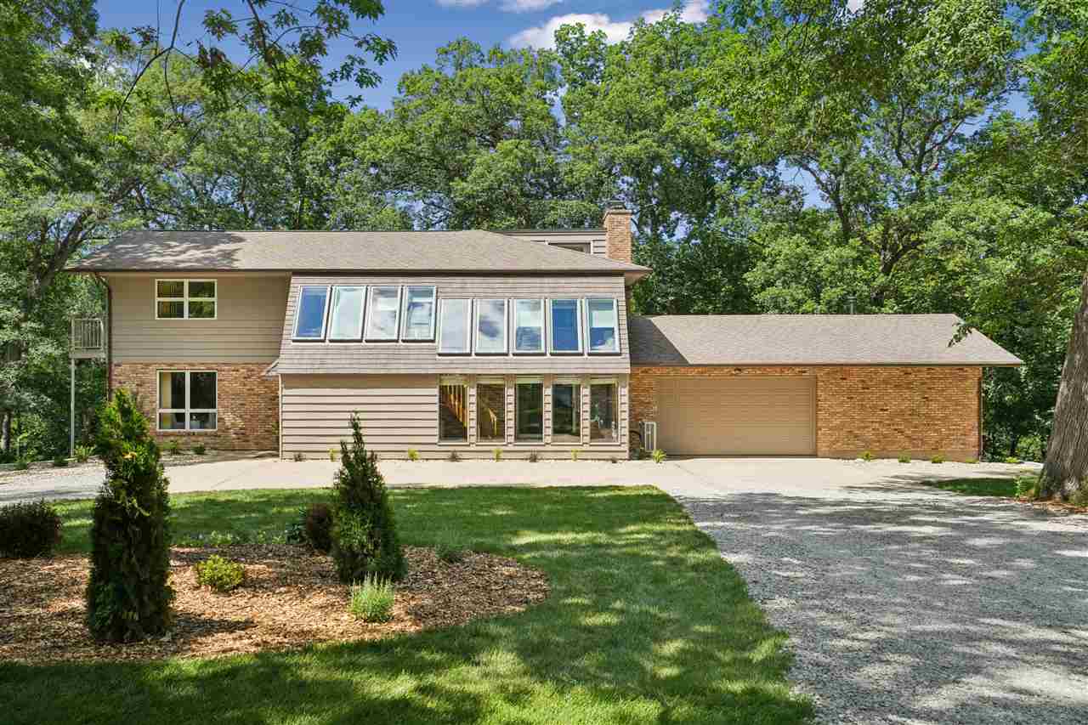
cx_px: 544
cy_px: 362
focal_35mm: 35
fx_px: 1058
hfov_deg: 54.4
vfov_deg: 37.8
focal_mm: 35
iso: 400
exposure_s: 1/500
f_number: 9
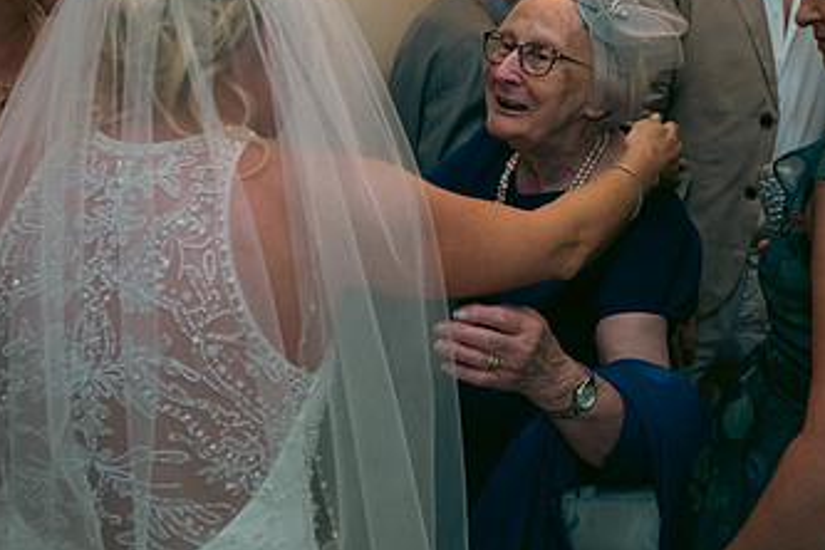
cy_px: 165
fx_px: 1237
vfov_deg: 24.9
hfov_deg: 36.5
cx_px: 545
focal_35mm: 54
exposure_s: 1/160
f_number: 3.5
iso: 800
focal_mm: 31
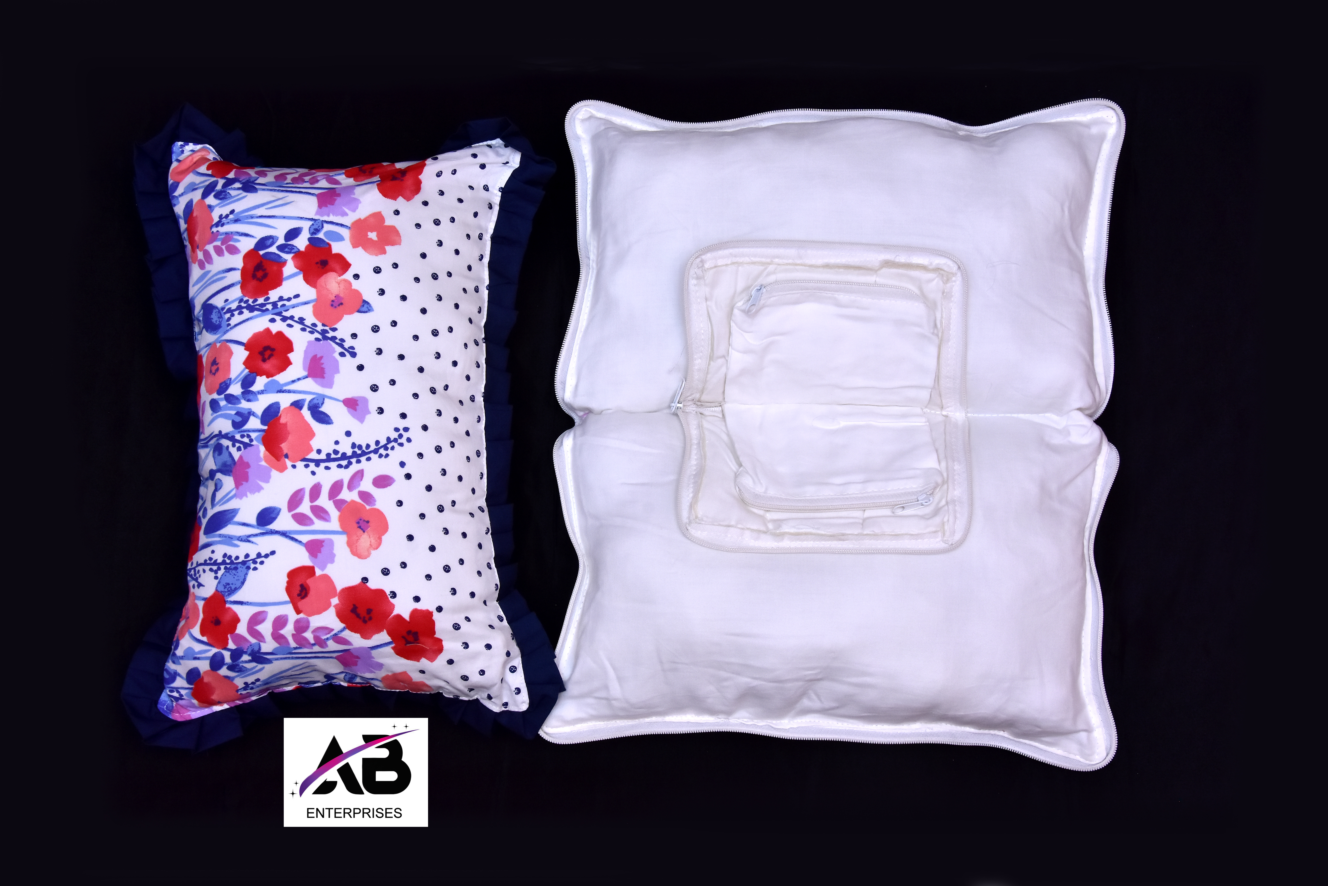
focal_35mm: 51
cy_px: 443
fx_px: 1881
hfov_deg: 38.9
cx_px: 664
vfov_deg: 26.5
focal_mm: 34
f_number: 10
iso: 500
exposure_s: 1/125
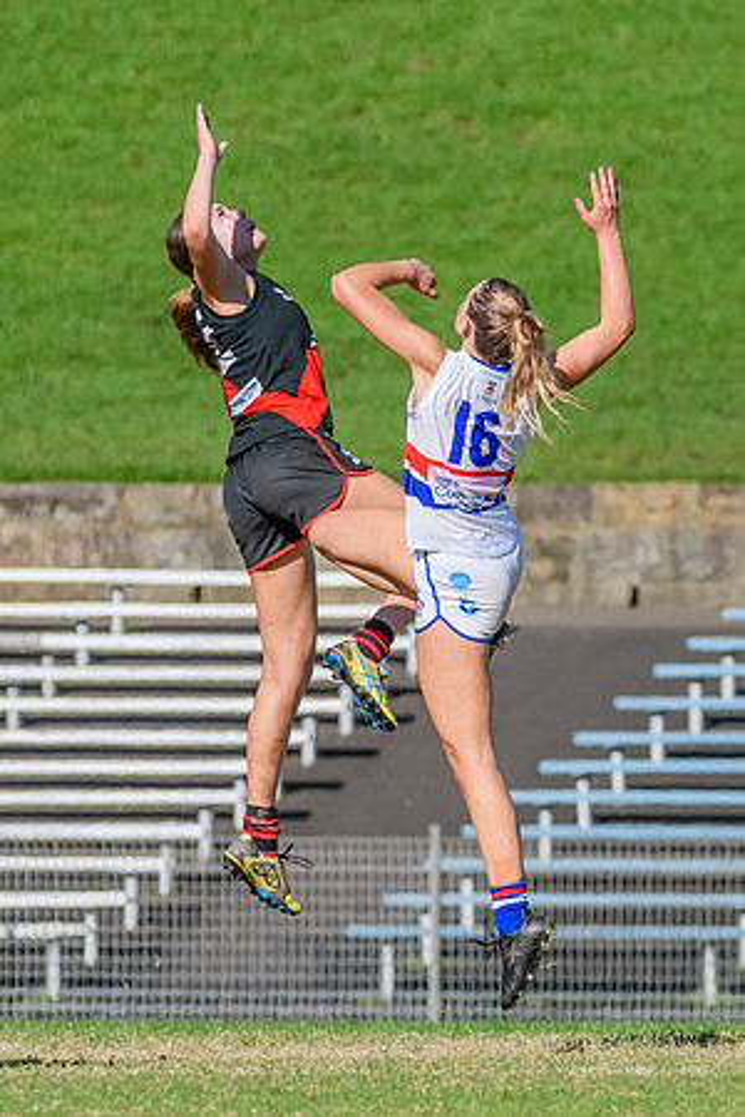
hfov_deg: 1.6
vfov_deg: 2.3
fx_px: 27252
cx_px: 316
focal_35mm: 878
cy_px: 516
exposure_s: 1/1600
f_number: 9
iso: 640
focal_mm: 360
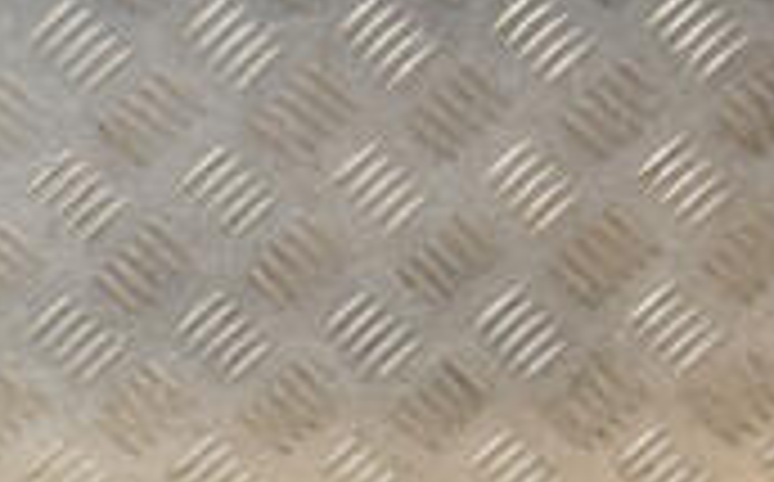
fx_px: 3371
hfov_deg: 12.6
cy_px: 239
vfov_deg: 8.2
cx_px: -315
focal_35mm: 160
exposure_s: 1/200
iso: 800
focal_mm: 30
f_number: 6.3
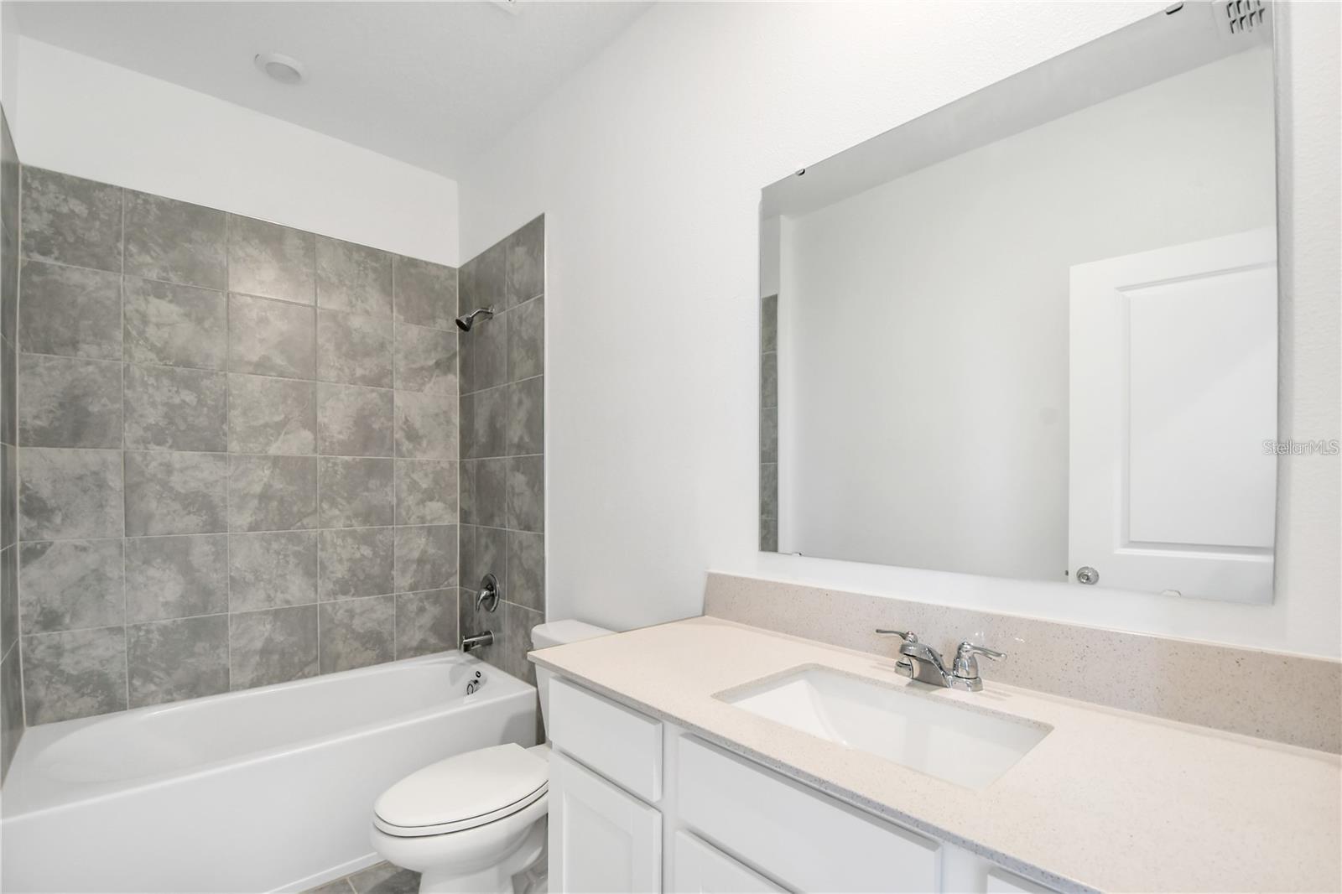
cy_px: 447
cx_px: 671
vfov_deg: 77.3
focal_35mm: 15
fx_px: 559
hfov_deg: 100.4
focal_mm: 10
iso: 100
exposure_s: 1/6
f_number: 7.1
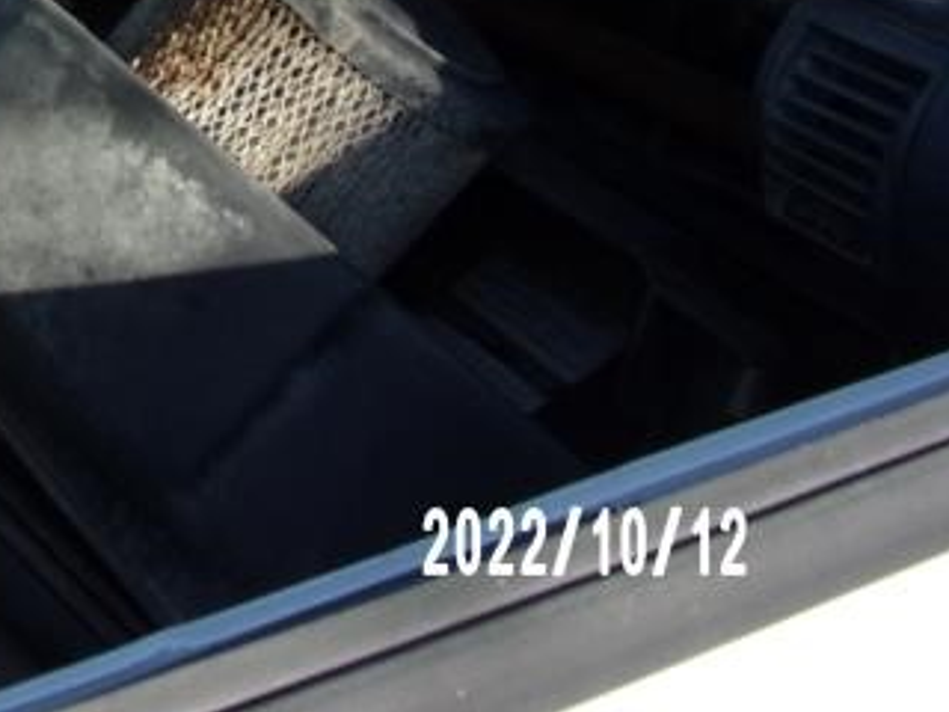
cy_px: -151
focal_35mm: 60
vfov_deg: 22.4
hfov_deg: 29.2
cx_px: -89
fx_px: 1645
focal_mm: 4.3
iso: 80
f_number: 3.3
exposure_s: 1/420
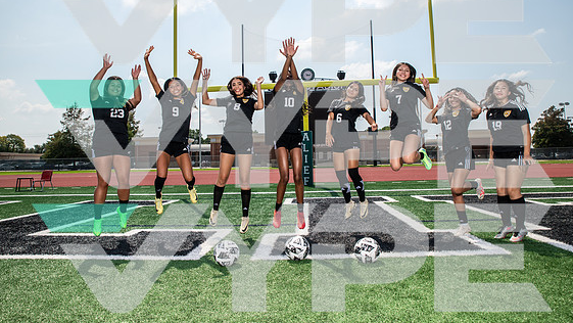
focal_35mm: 26
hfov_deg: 71.9
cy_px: 134
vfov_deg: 44.3
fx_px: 395
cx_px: 295
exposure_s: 1/320
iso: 100
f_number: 7.1
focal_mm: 24
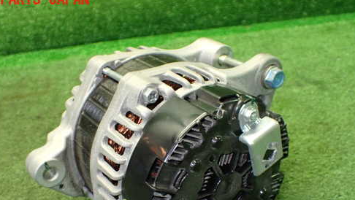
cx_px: 175
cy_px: 155
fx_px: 405
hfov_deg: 47.3
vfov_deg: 27.3
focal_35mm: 43
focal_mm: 5.79
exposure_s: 1/80
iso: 800
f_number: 2.4
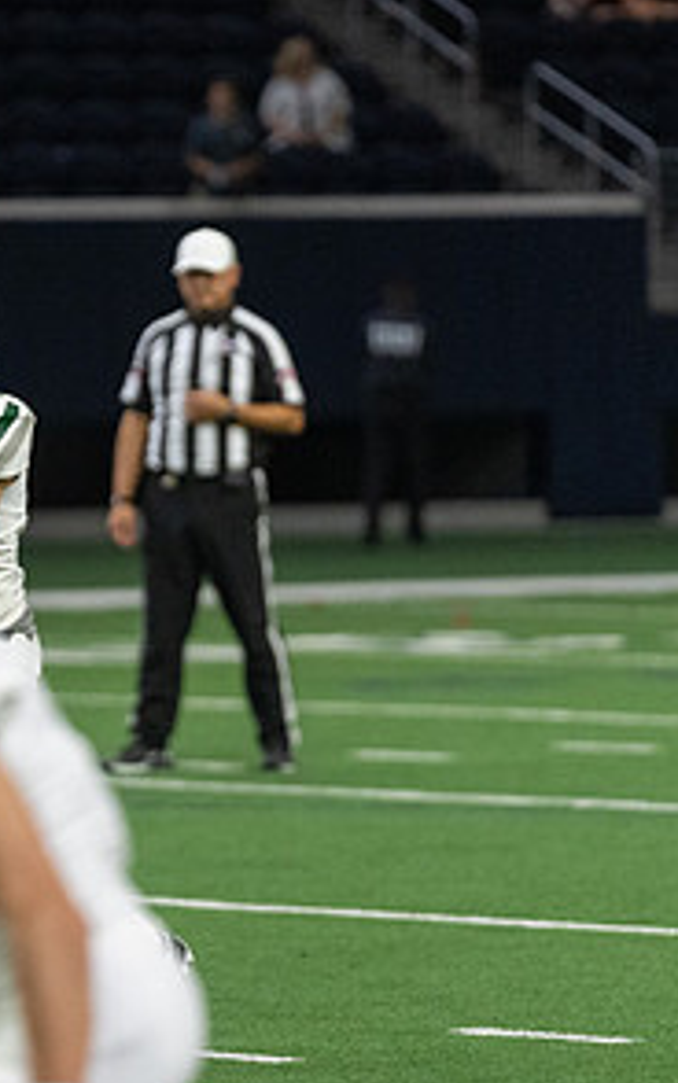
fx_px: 11873
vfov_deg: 5.2
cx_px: 44
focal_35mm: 402
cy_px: 462
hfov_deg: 3.3
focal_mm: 200
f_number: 2.8
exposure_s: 1/1250
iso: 4000
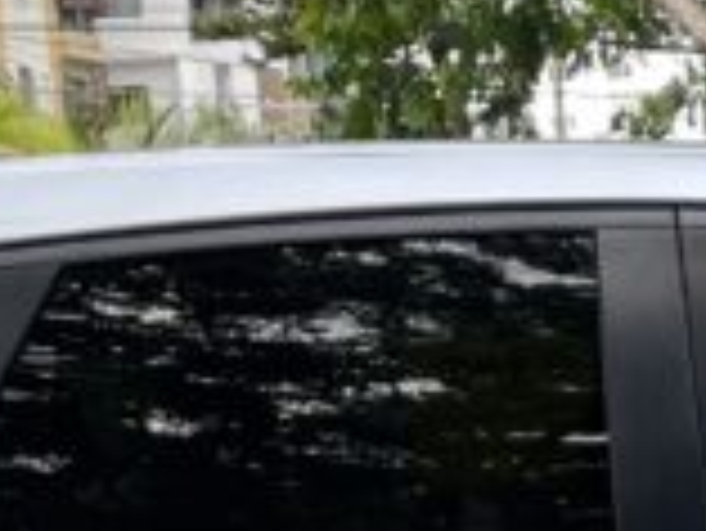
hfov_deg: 11.7
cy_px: 1296
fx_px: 3327
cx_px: 985
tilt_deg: -13.5
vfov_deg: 8.3
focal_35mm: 163
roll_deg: +1.4
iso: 32
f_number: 1.6
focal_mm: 5.1
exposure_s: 1/154
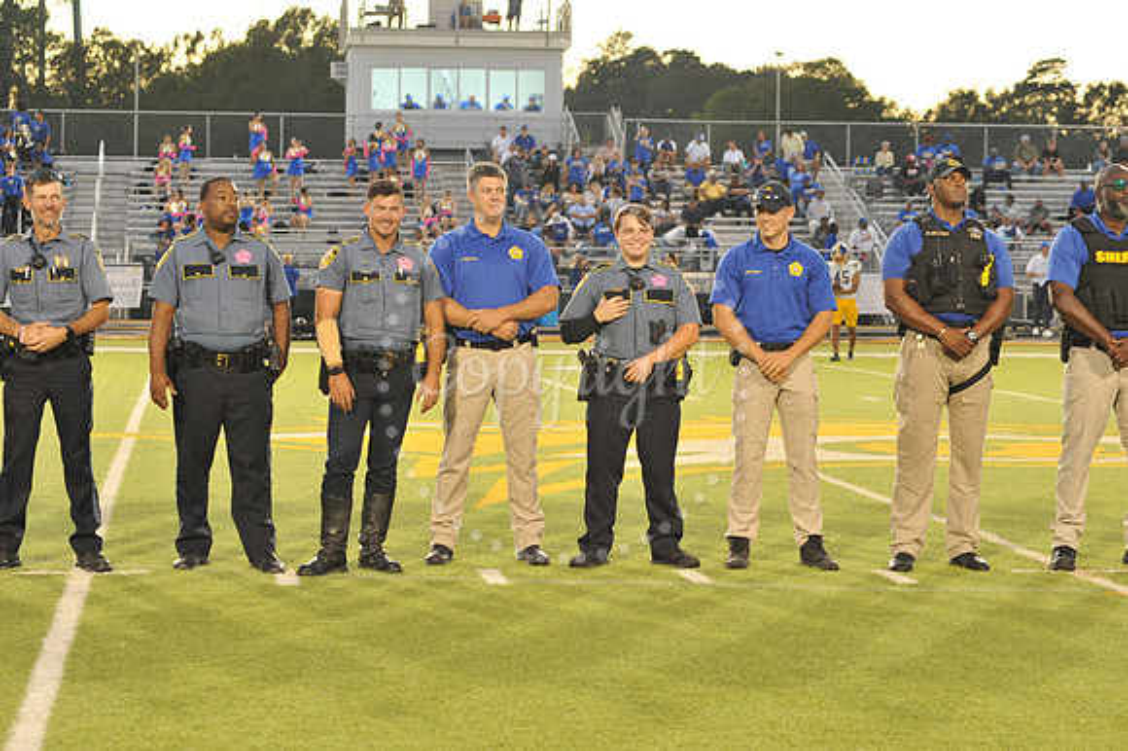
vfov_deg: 14.8
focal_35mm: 92
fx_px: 2881
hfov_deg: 22.2
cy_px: 376
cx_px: 564
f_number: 5.6
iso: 5000
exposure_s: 1/125
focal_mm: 92
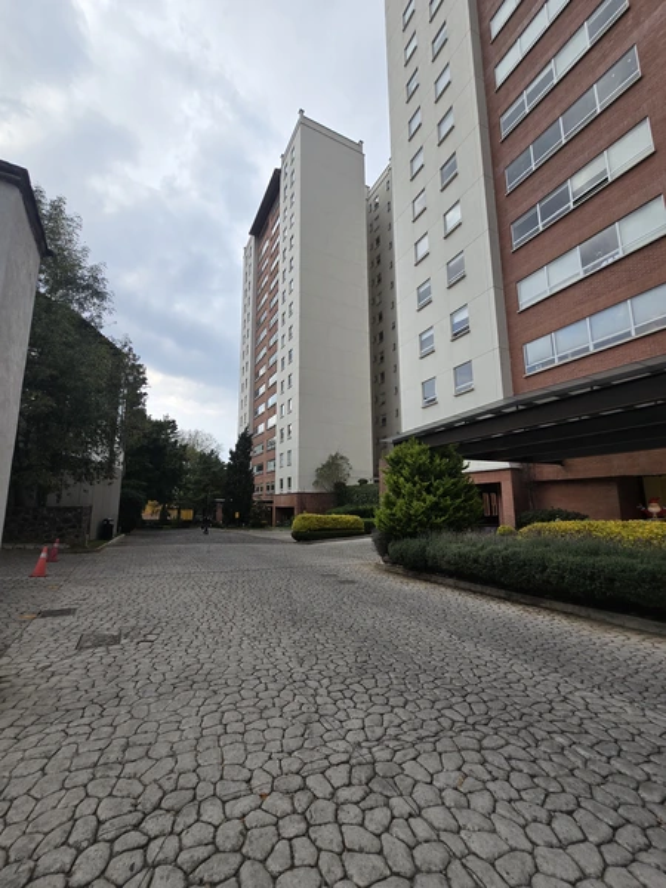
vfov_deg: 106.2
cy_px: 444
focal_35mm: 13
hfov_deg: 89.9
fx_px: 333
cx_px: 333
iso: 50
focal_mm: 2.2
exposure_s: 1/211
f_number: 2.2
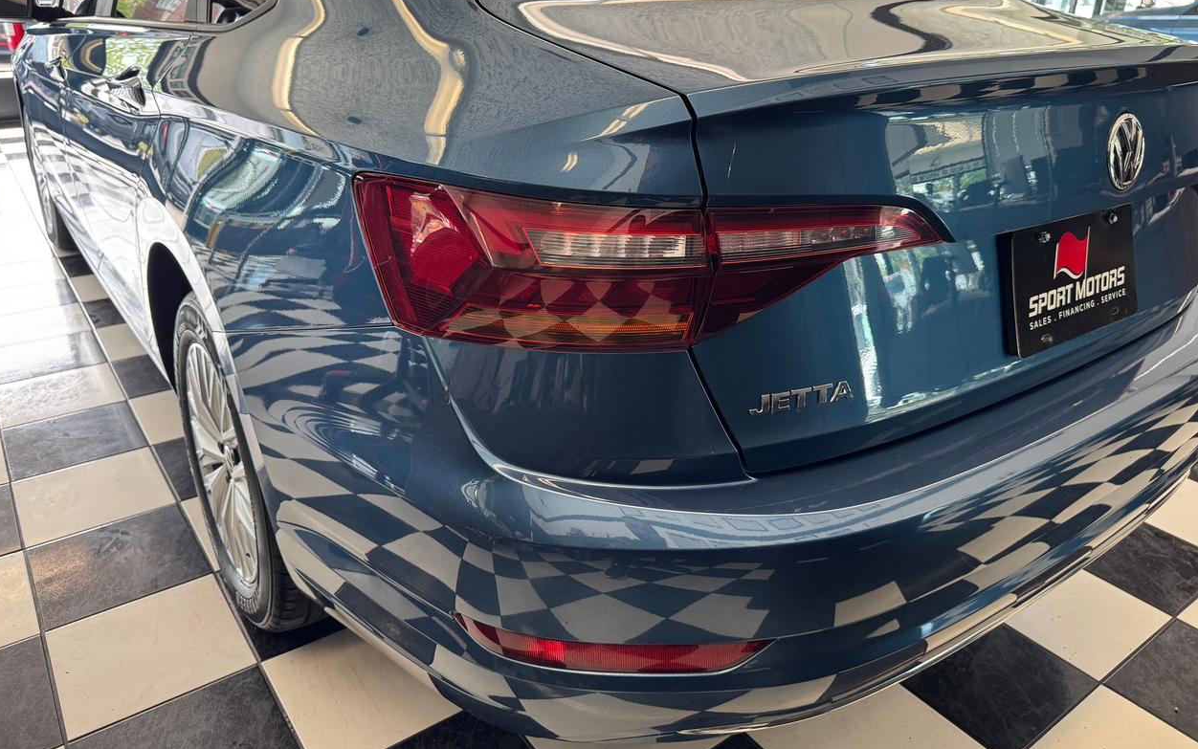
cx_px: 602
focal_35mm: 26
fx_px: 849
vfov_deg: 47.4
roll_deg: -2.0
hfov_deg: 70.4
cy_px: 308
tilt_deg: -21.3
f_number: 1.78
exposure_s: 1/120
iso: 125
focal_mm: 6.76
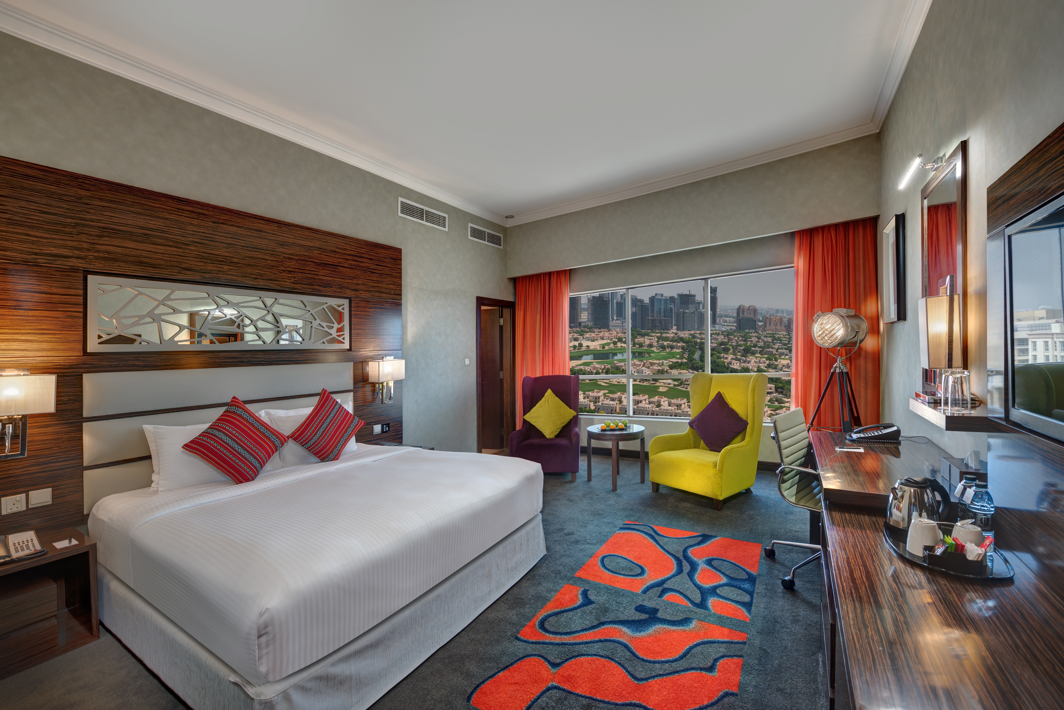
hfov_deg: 104.2
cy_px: 355
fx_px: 414
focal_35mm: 14
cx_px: 532
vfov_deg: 81.2
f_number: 8
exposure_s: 1/1.67
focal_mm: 14
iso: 100
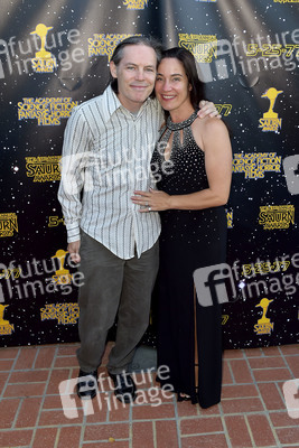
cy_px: 224
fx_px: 349
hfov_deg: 46.4
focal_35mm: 28
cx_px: 150
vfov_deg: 65.5
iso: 500
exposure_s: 1/320
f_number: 6.3
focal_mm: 28
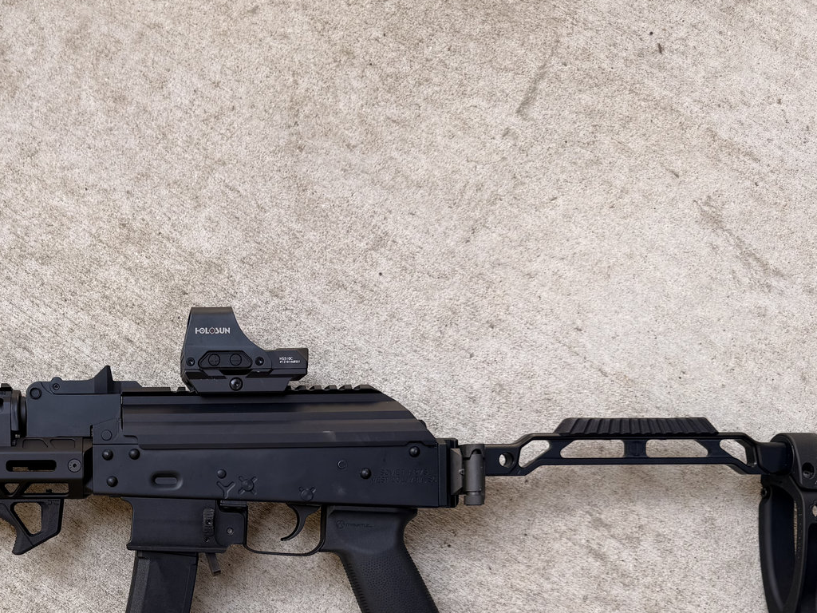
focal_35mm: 45
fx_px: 1062
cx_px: 144
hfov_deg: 40.1
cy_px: 524
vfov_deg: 31.0
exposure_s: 1/426
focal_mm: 6.76
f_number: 1.78
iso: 80
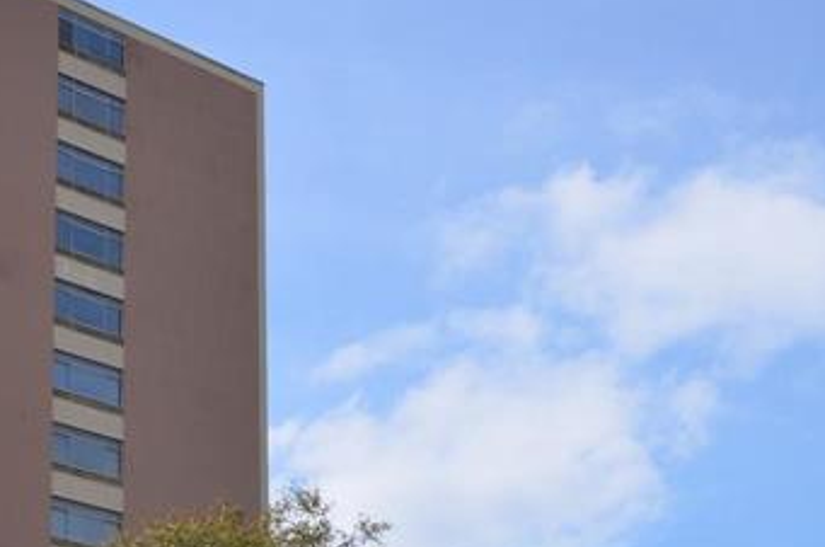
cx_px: 445
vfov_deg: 14.5
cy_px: 724
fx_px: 2059
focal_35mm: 90
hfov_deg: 22.7
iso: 100
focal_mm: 20
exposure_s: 1/250
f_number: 7.1
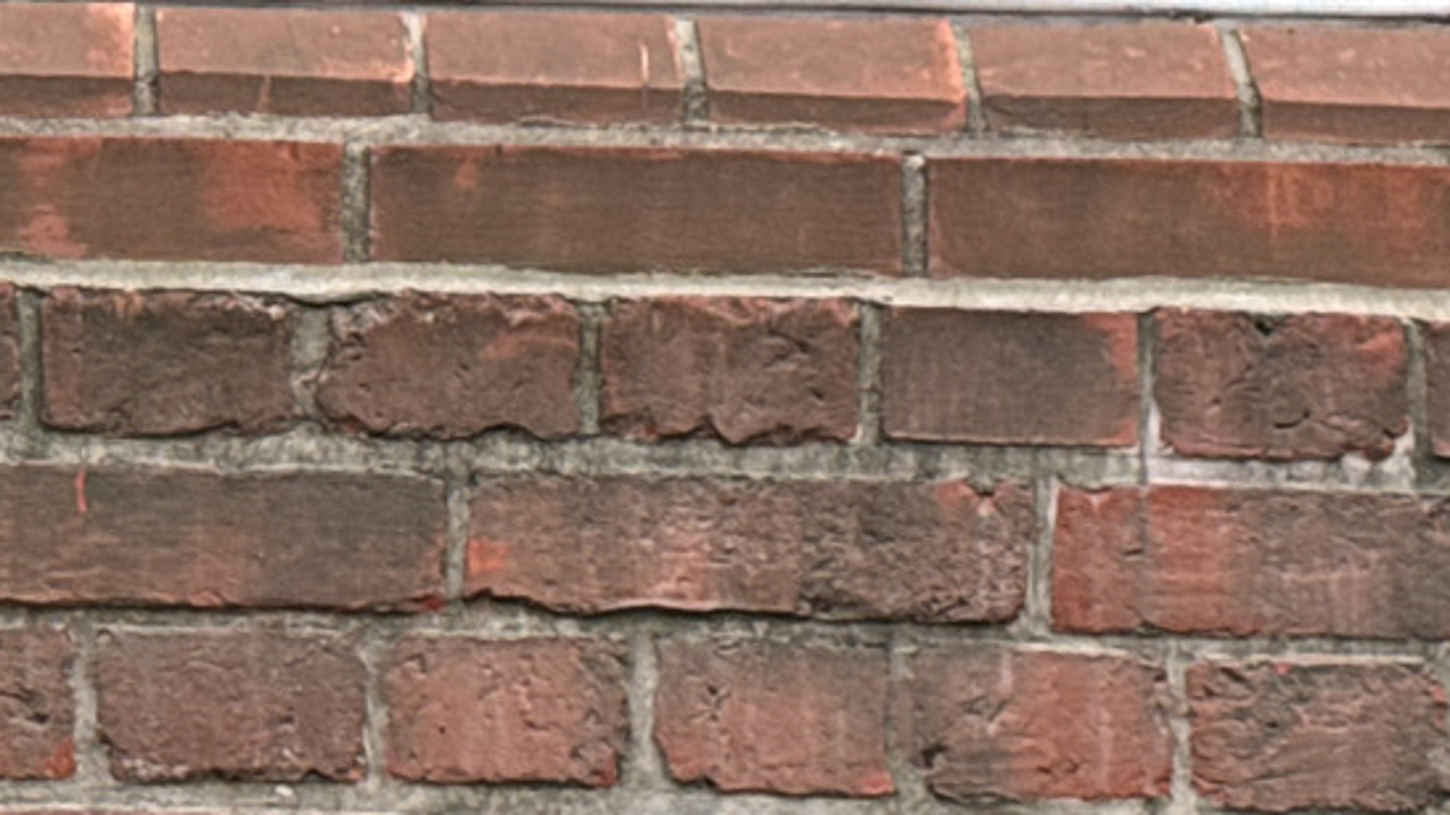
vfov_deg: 6.1
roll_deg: -0.6
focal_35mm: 191
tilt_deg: +16.8
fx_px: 7342
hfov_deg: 11.2
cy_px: -1021
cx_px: 283
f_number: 1.78
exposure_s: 1/278
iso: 64
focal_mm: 6.76
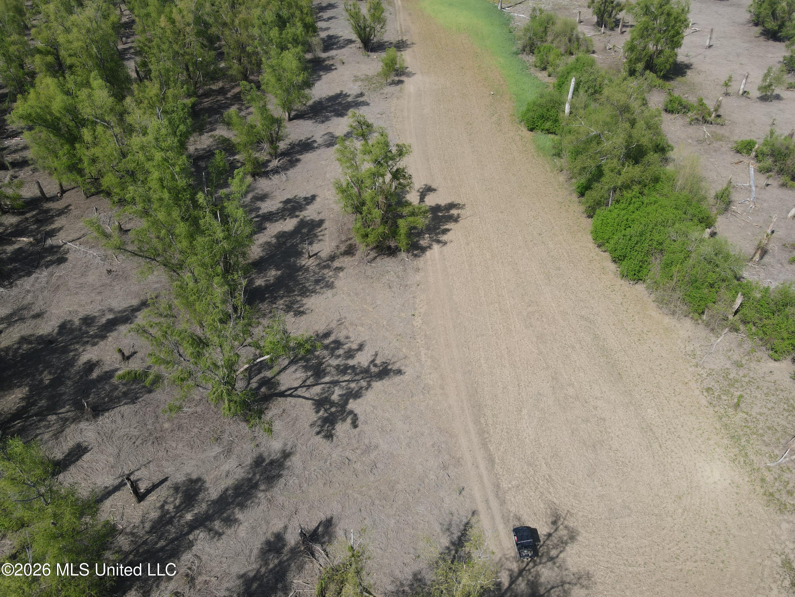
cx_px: 398
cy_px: 298
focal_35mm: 24
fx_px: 551
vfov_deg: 56.8
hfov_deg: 71.6
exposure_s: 1/500
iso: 110
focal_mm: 4.5
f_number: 2.8
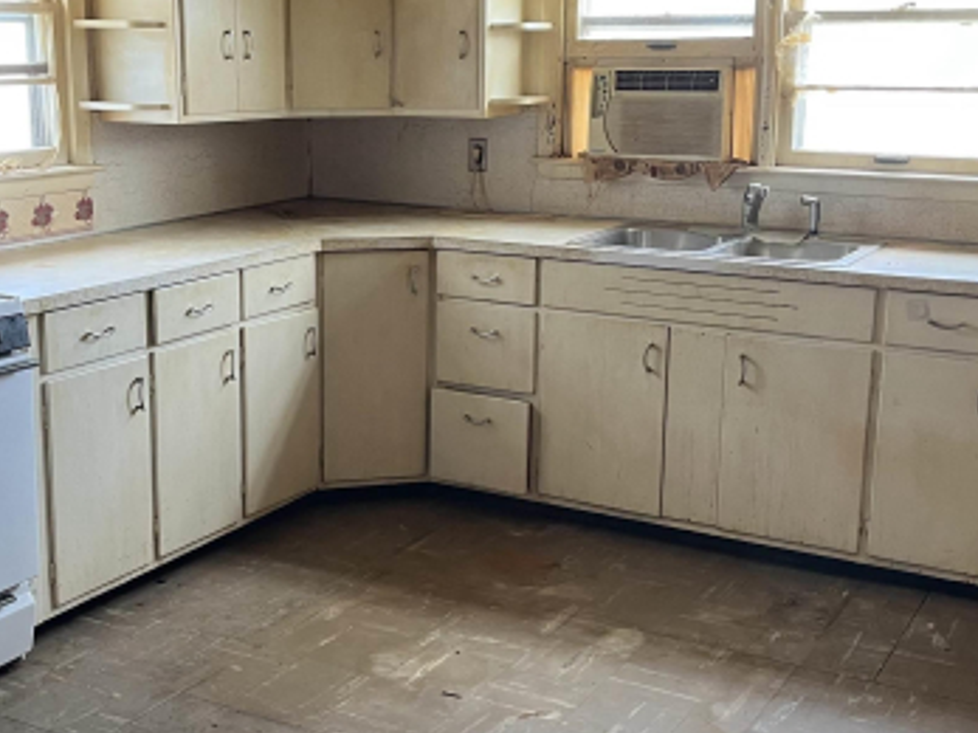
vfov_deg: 29.1
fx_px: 1412
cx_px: 368
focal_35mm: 50
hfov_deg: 38.0
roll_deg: -0.1
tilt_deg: -11.4
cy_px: 350
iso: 125
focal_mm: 5.1
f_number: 1.6
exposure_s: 1/61
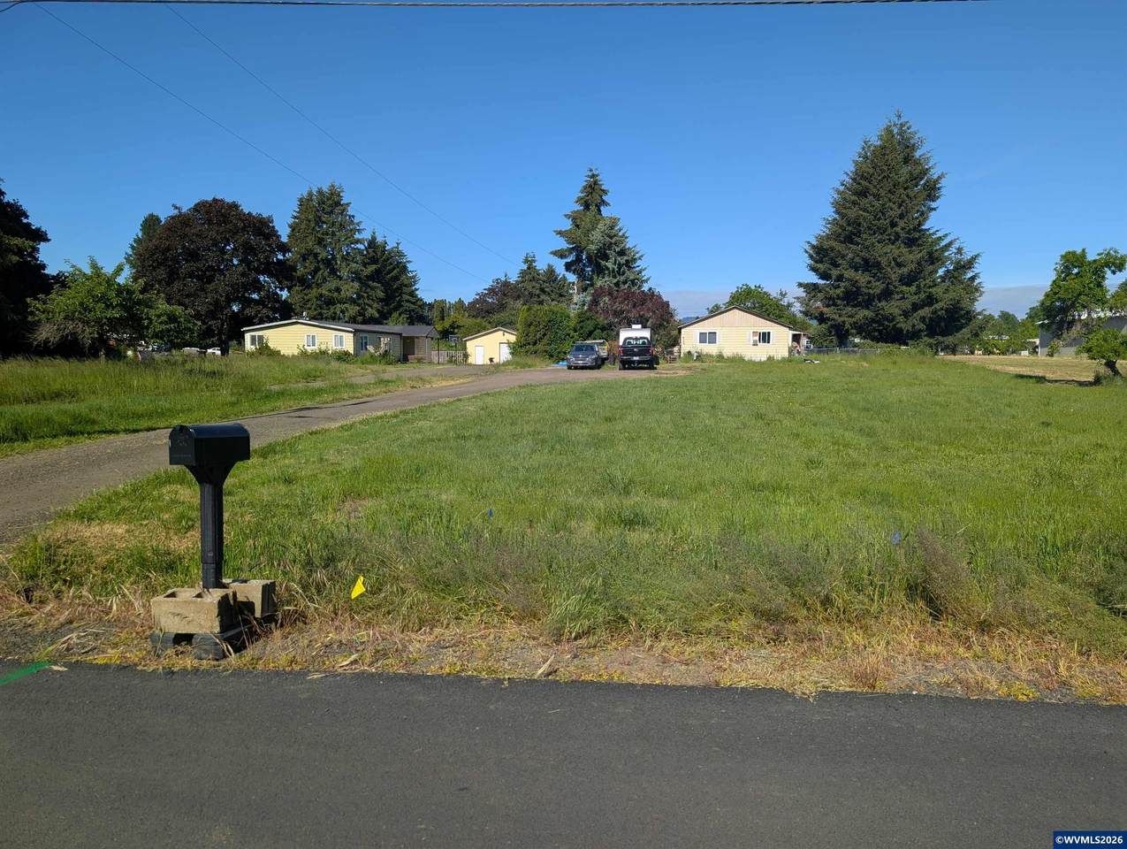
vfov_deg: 56.9
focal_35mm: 24
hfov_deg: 71.5
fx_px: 782
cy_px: 424
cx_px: 564
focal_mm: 6.9
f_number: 1.68
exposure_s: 1/1558
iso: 19
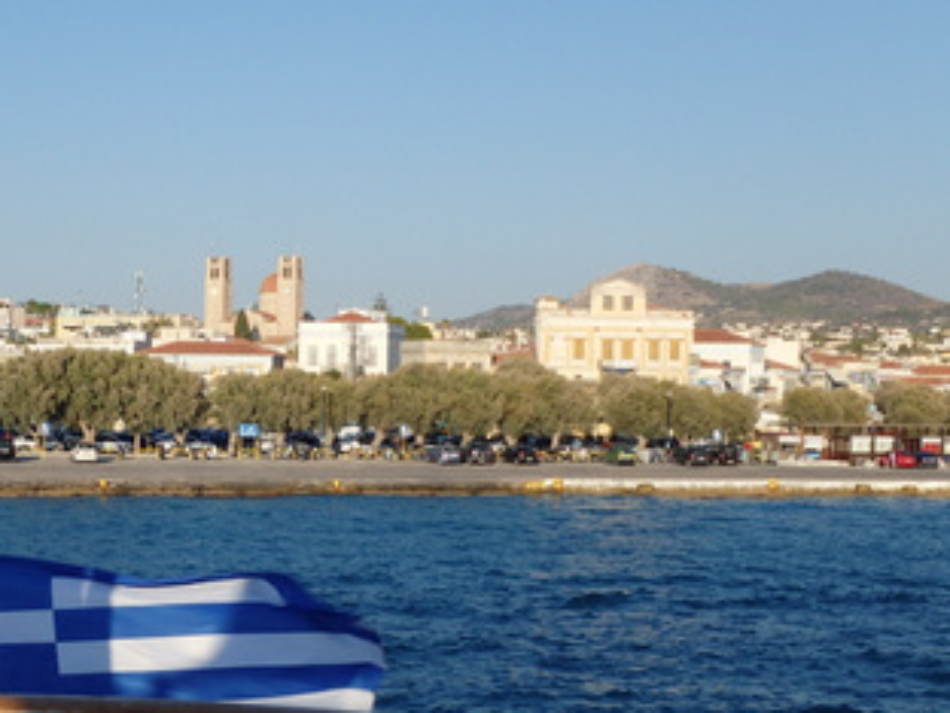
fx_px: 1894
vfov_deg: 21.3
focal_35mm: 69
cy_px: 398
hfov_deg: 27.6
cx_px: 195
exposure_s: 1/100
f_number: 14
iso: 125
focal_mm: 7.7
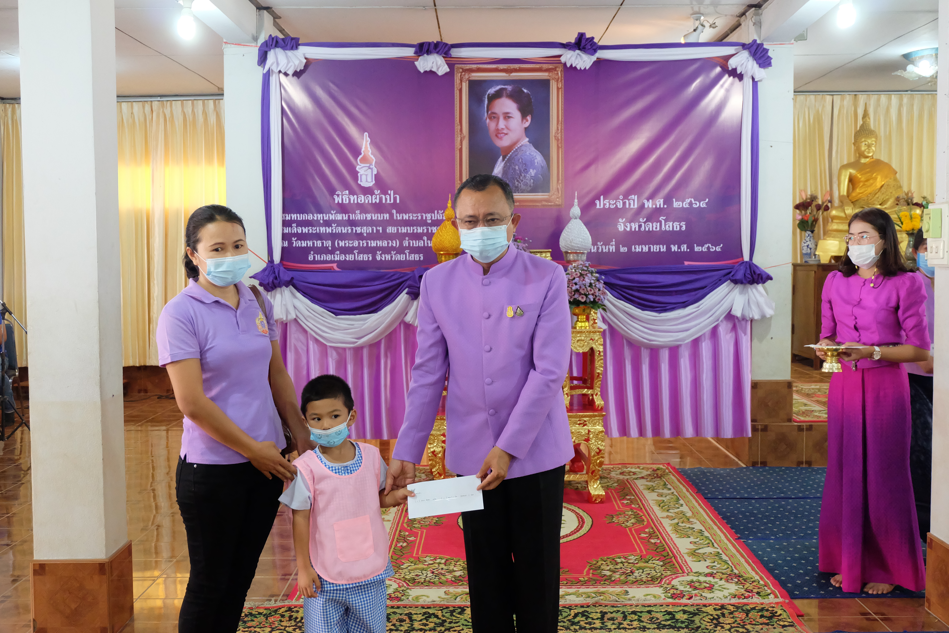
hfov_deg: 48.5
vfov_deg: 33.4
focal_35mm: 40
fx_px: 1054
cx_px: 474
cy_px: 316
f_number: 4.5
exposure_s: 1/70
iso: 5000
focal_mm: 26.9
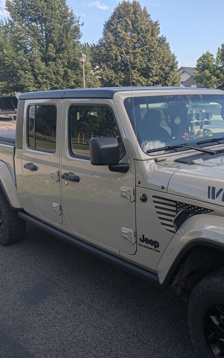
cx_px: 153
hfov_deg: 36.8
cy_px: 179
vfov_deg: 56.7
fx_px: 332
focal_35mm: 34
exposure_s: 1/913
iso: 24
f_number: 1.68
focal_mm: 6.9
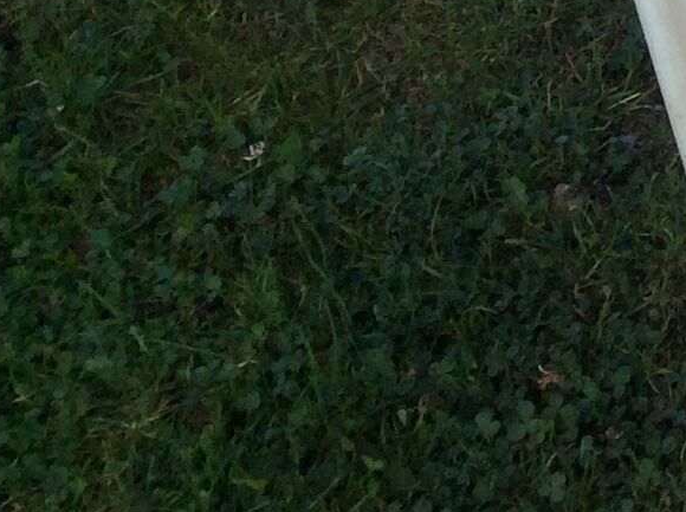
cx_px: 1502
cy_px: -630
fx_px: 2829
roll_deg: +2.0
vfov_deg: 9.4
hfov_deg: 11.9
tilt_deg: -39.1
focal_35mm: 143
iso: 32
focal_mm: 3.3
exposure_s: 1/465
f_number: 2.4
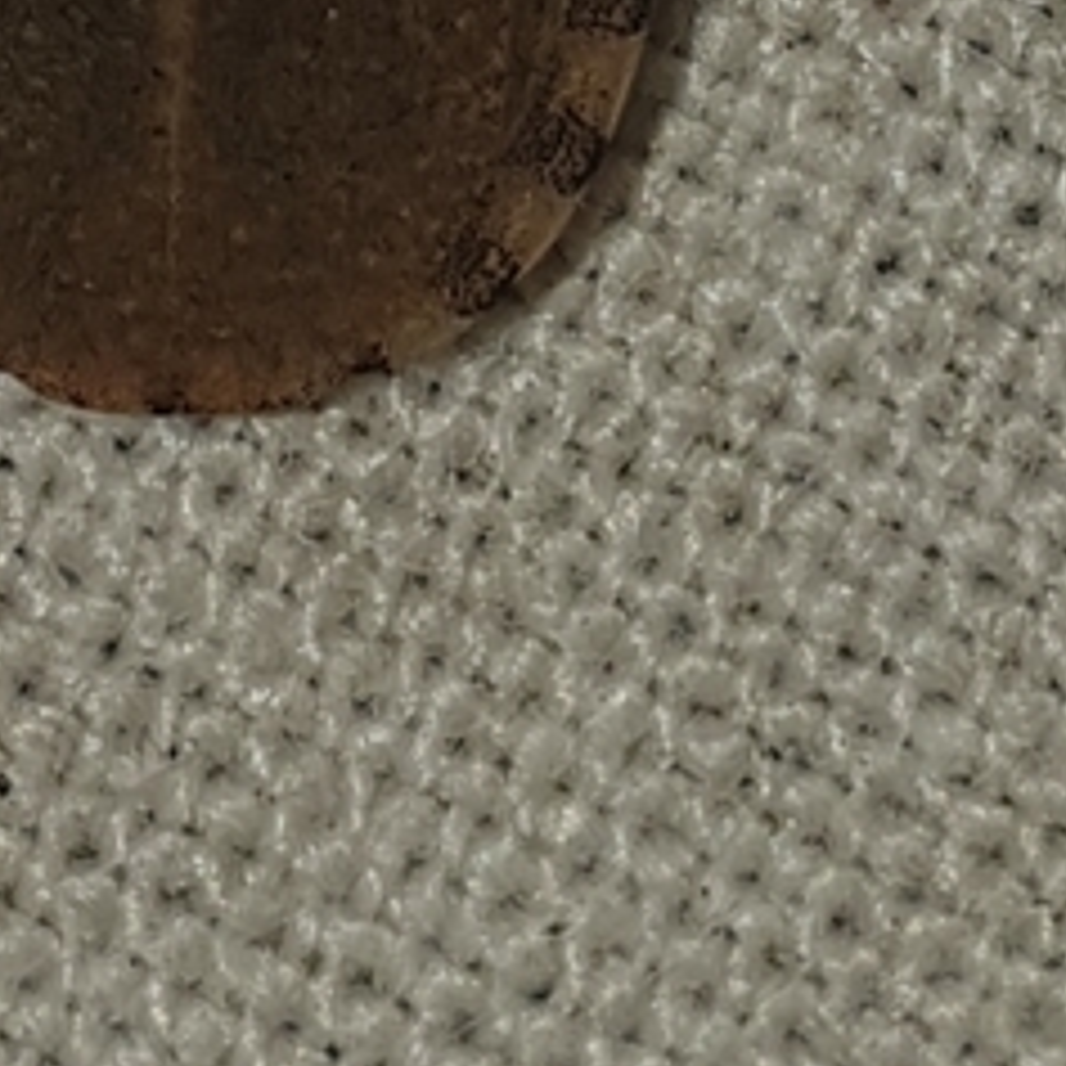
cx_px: 211
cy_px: -297
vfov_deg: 24.4
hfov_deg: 27.2
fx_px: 2160
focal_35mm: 62
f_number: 2.4
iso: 50
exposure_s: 1/2404
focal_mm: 4.3
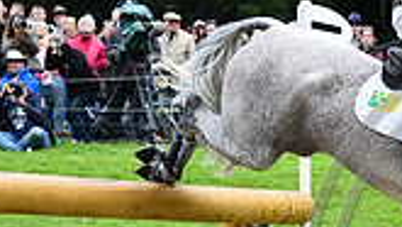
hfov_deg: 11.8
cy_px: 251
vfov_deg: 6.8
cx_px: 551
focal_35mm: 177
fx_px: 1888
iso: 1400
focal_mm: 48
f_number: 4.2
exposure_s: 1/1600
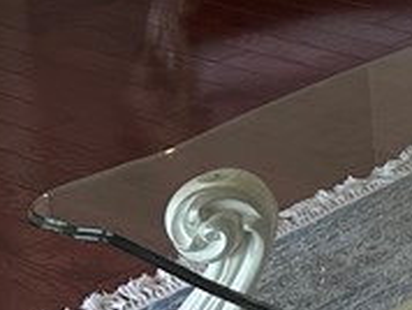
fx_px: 1645
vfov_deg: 10.0
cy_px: -319
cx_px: 1167
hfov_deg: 10.7
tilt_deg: -8.0
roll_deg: -0.8
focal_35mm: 138
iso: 100
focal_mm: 6.86
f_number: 1.78
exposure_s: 1/166
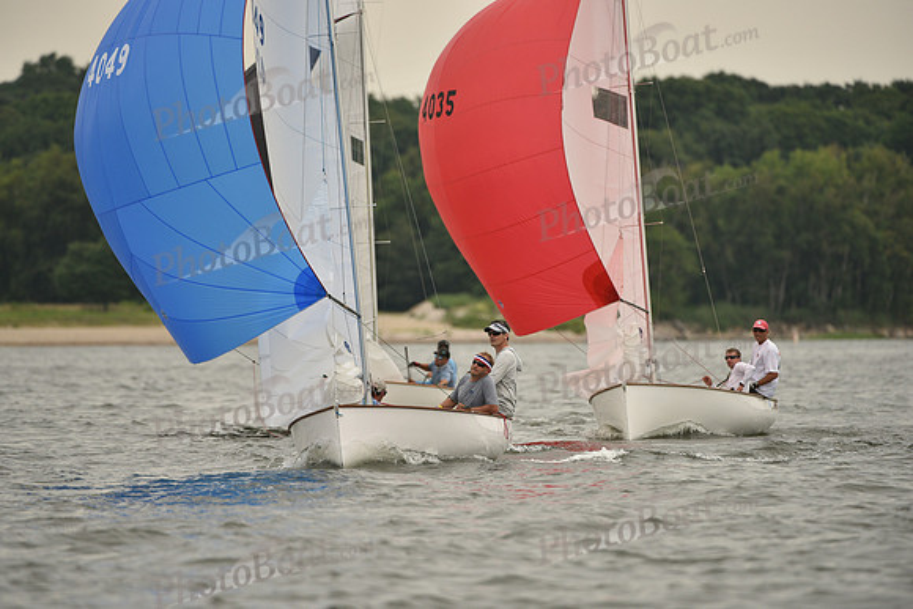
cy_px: 304
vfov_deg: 3.4
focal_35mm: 400
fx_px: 10146
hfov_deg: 5.2
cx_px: 456
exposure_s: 1/1250
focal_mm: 400
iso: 320
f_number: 5
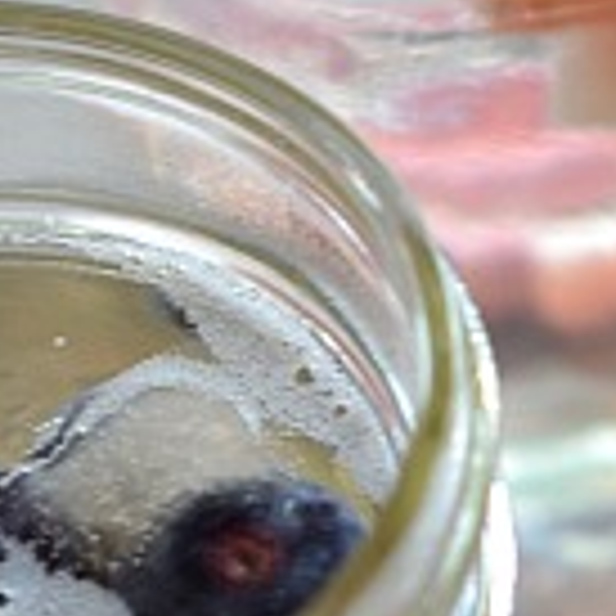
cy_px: 434
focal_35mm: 298
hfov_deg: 5.8
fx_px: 6000
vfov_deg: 5.9
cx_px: 1066
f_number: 4
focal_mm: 50
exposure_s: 1/15
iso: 200
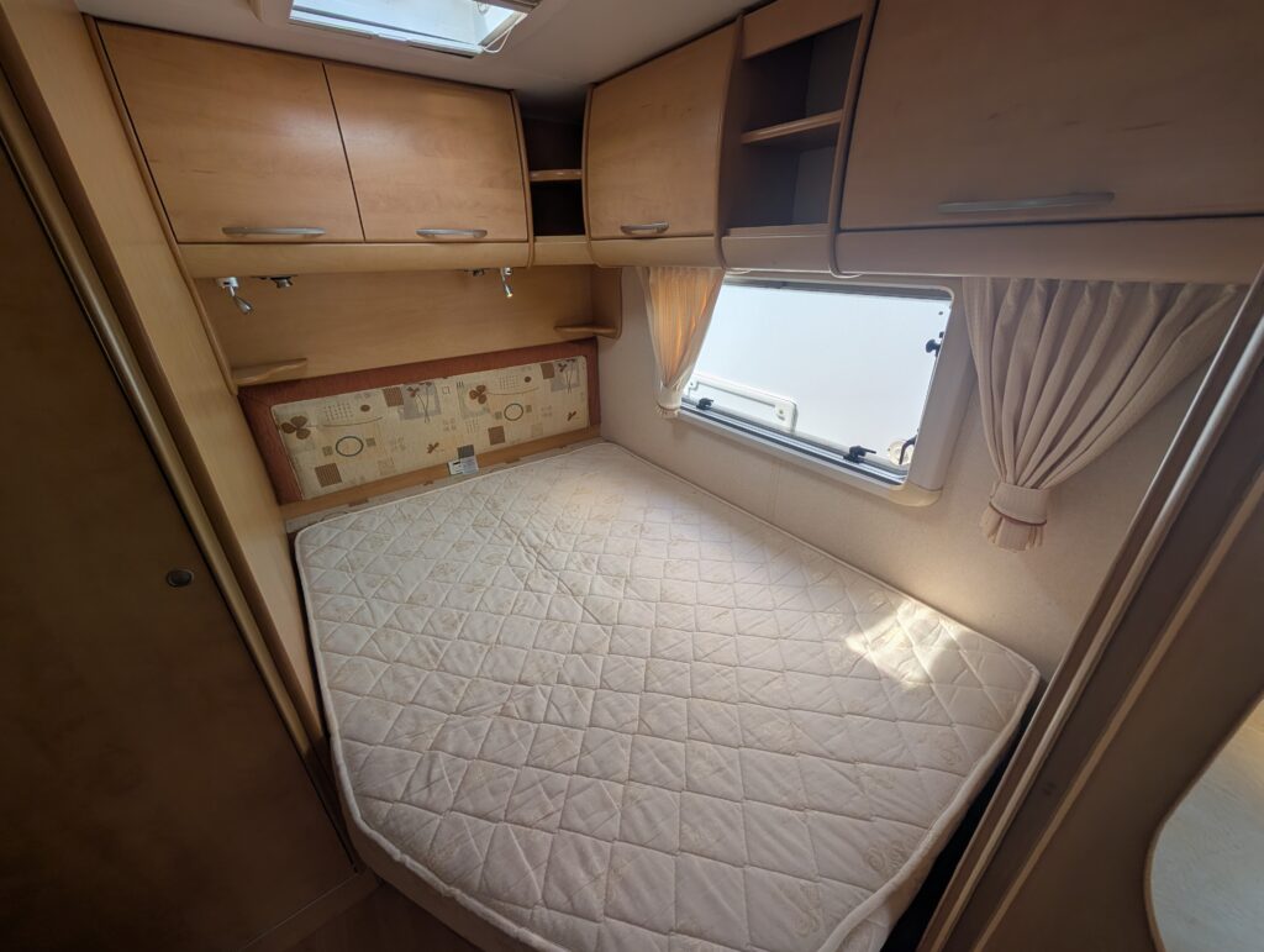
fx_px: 439
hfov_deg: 110.5
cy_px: 476
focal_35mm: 12
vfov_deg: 94.6
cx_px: 632
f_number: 1.7
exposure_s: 1/836
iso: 53
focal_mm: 2.02
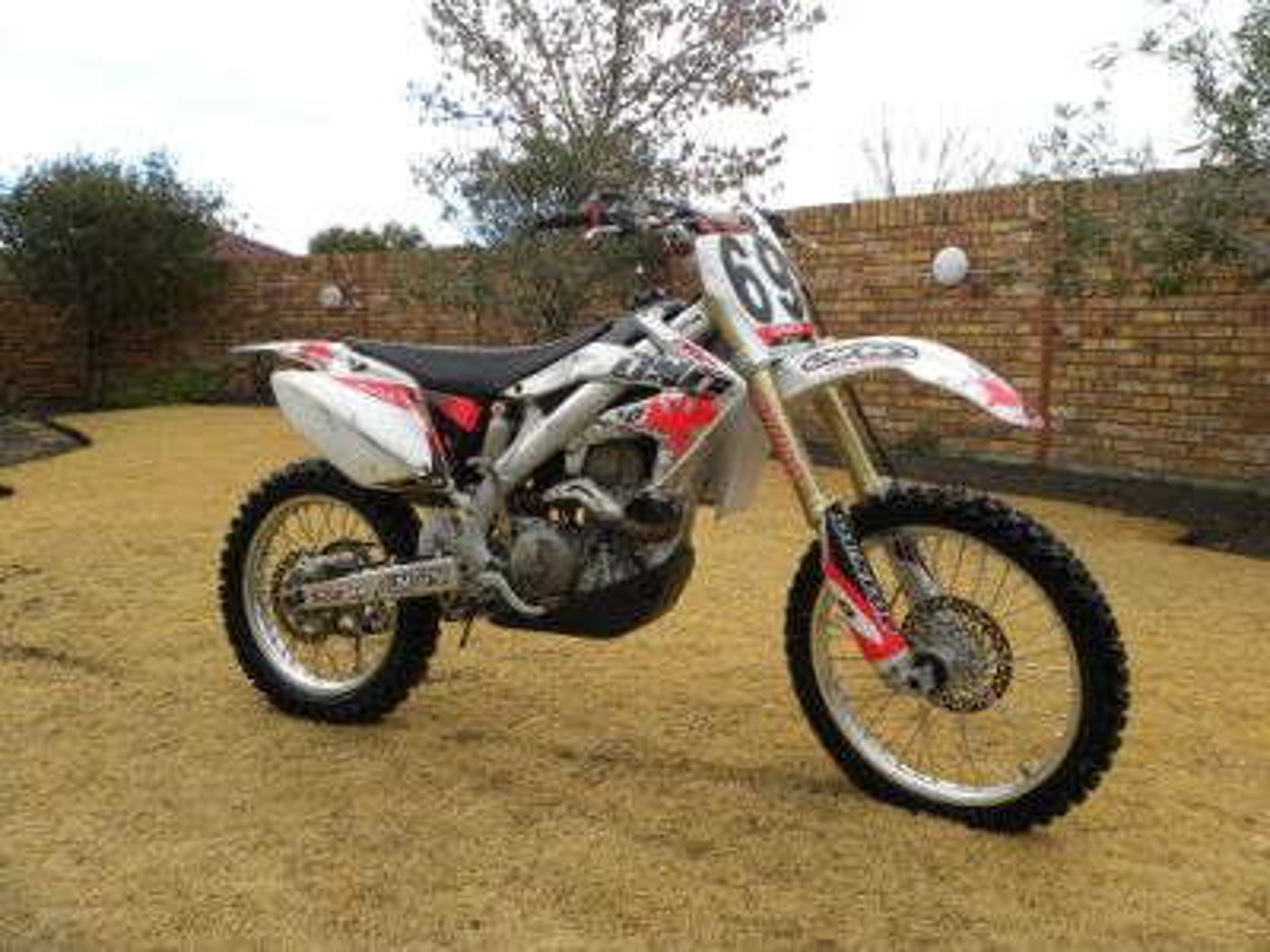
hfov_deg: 67.3
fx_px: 954
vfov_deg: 53.1
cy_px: 476
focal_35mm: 26
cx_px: 635
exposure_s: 1/147
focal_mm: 4.6
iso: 64
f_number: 4.5
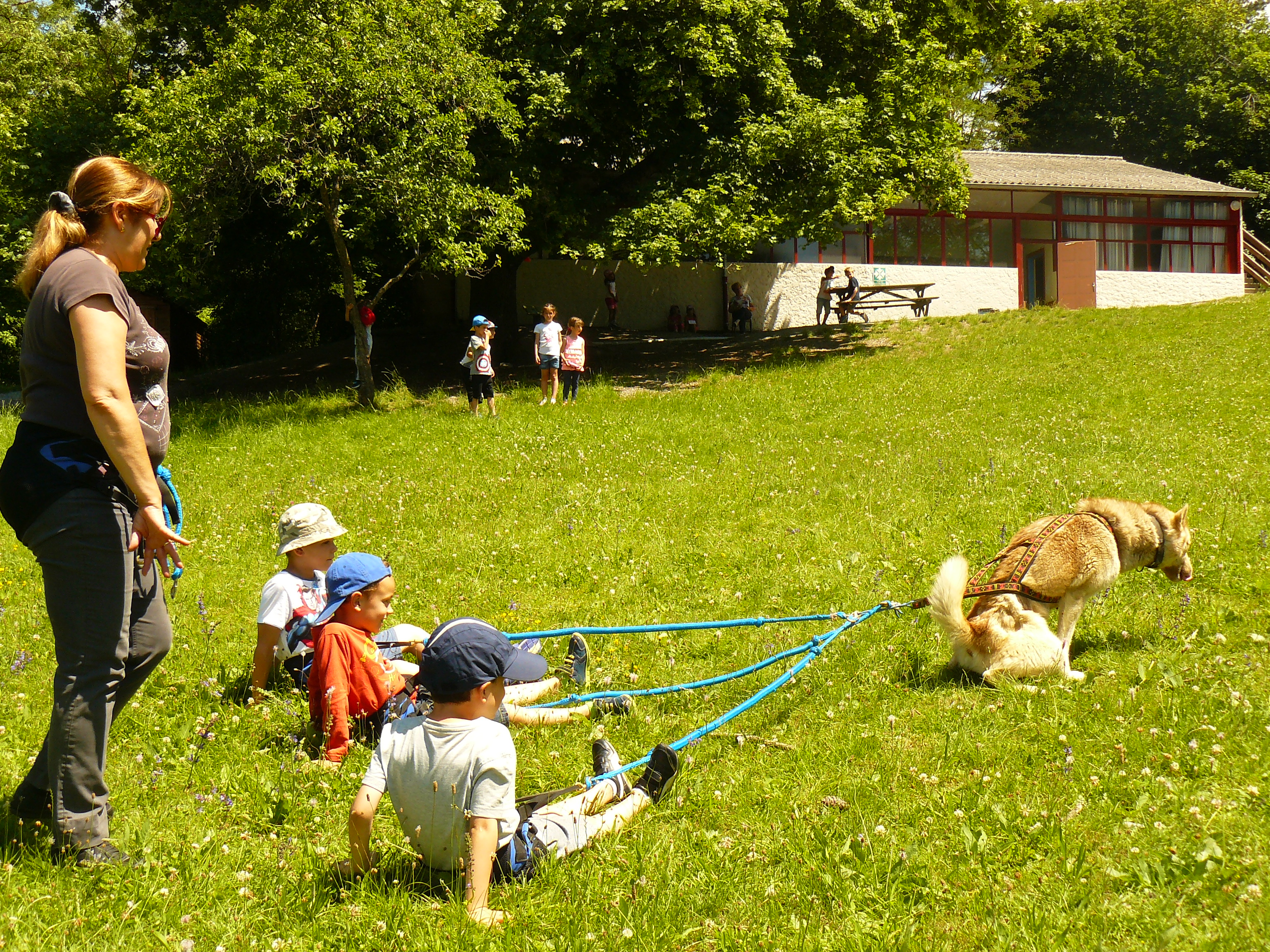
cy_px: 476
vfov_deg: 35.1
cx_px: 635
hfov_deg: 45.8
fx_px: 1504
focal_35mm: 41
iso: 100
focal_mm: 6.8
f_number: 5
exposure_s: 1/200
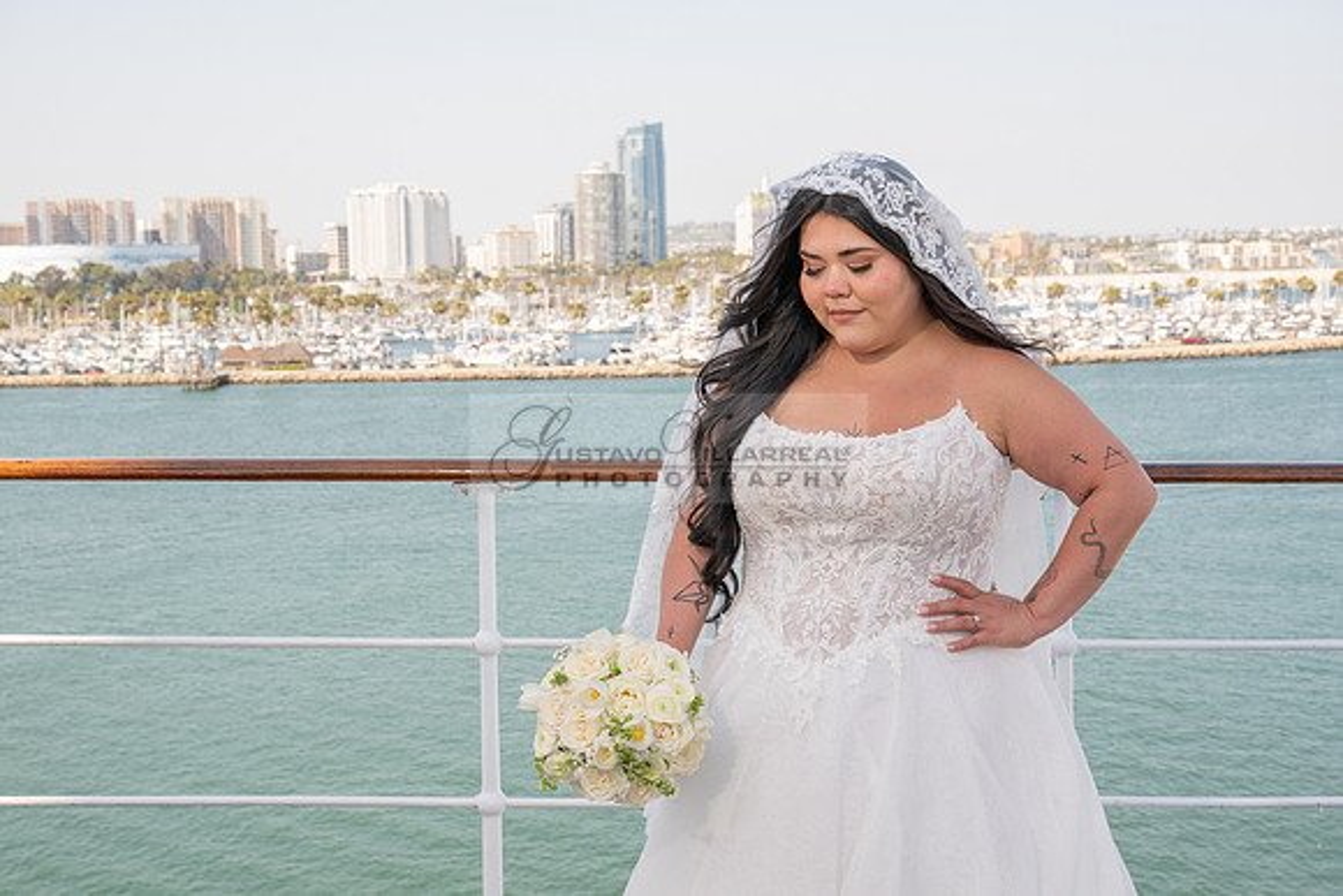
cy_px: 448
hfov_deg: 37.5
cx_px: 672
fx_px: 1978
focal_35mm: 53
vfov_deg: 25.5
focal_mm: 53
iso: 200
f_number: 9
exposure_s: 1/200
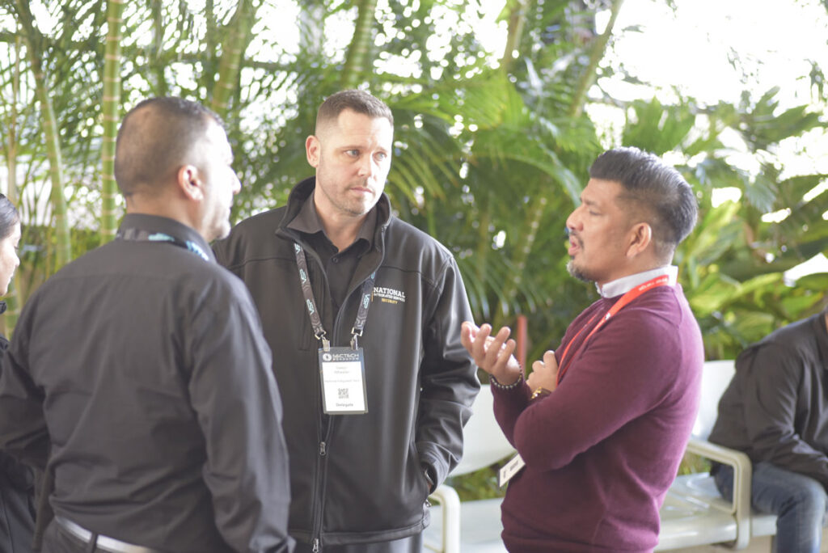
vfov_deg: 13.7
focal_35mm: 100
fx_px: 2301
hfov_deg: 20.4
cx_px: 414
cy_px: 276
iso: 1800
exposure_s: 1/125
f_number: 2.8
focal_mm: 100
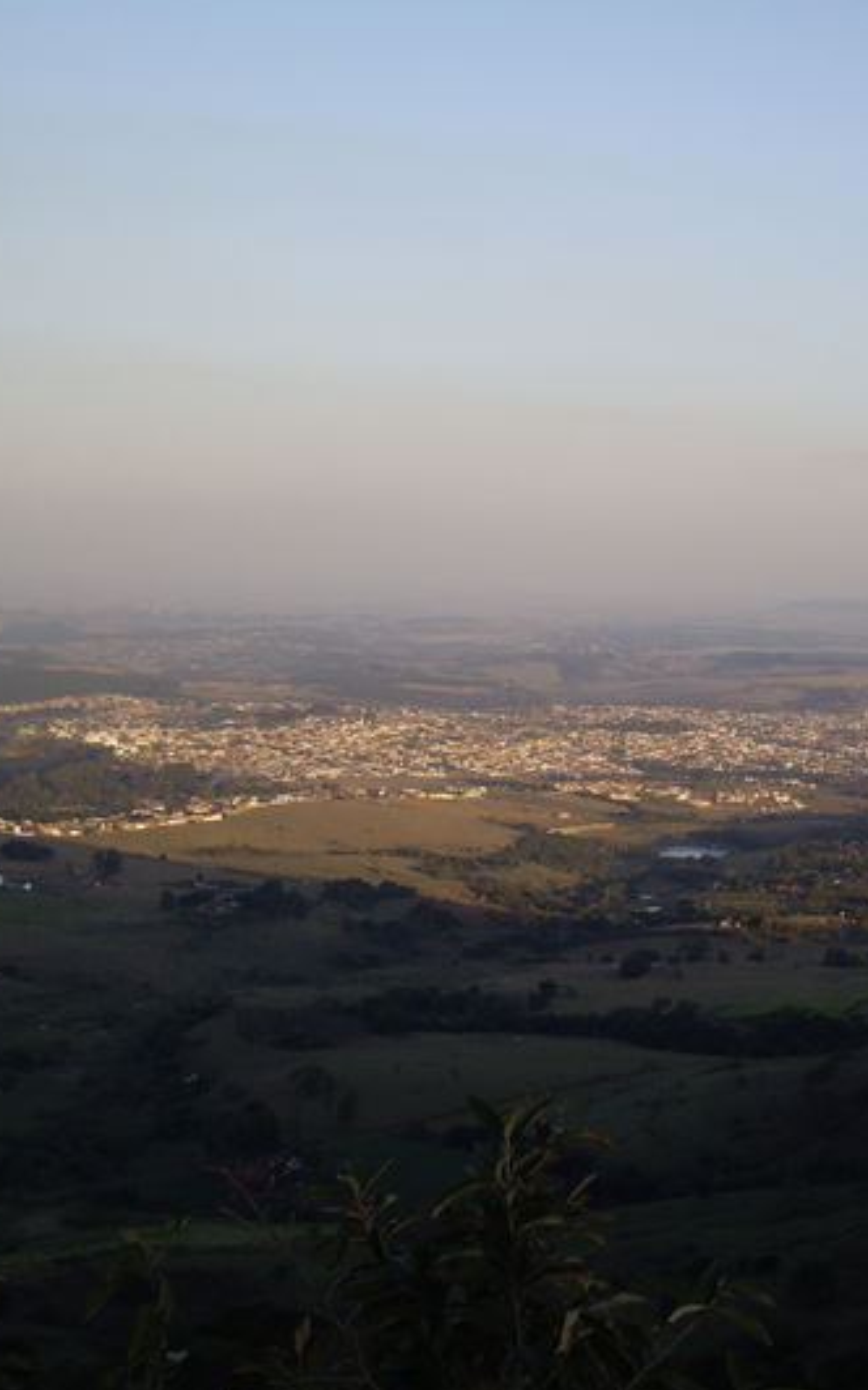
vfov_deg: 31.1
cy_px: 692
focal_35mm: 66
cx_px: 693
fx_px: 2501
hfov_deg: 19.5
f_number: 3.1
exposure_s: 1/320
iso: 64
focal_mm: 9.6
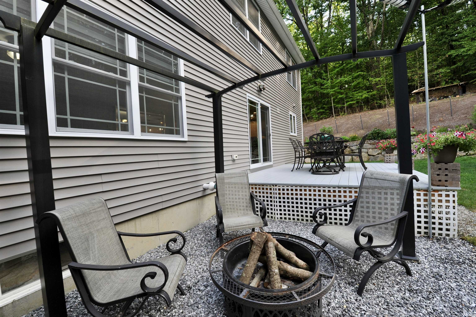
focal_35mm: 15
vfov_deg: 77.2
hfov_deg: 100.4
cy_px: 158
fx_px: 198
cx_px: 238
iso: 500
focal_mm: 15
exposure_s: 1/125
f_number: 8
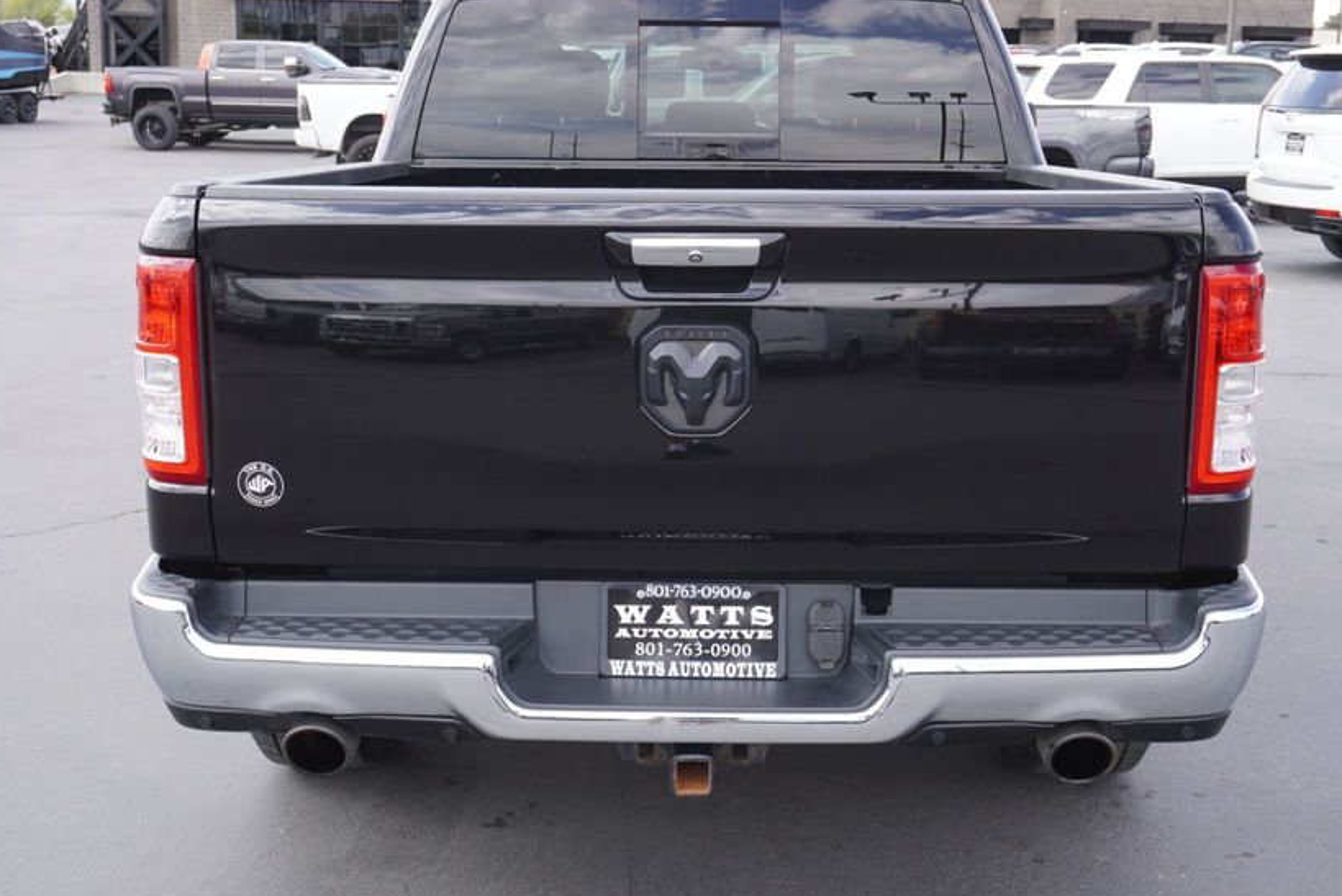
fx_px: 1678
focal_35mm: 45
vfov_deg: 29.9
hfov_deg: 43.6
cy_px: 416
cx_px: 687
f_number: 5.6
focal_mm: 24
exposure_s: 1/100
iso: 100
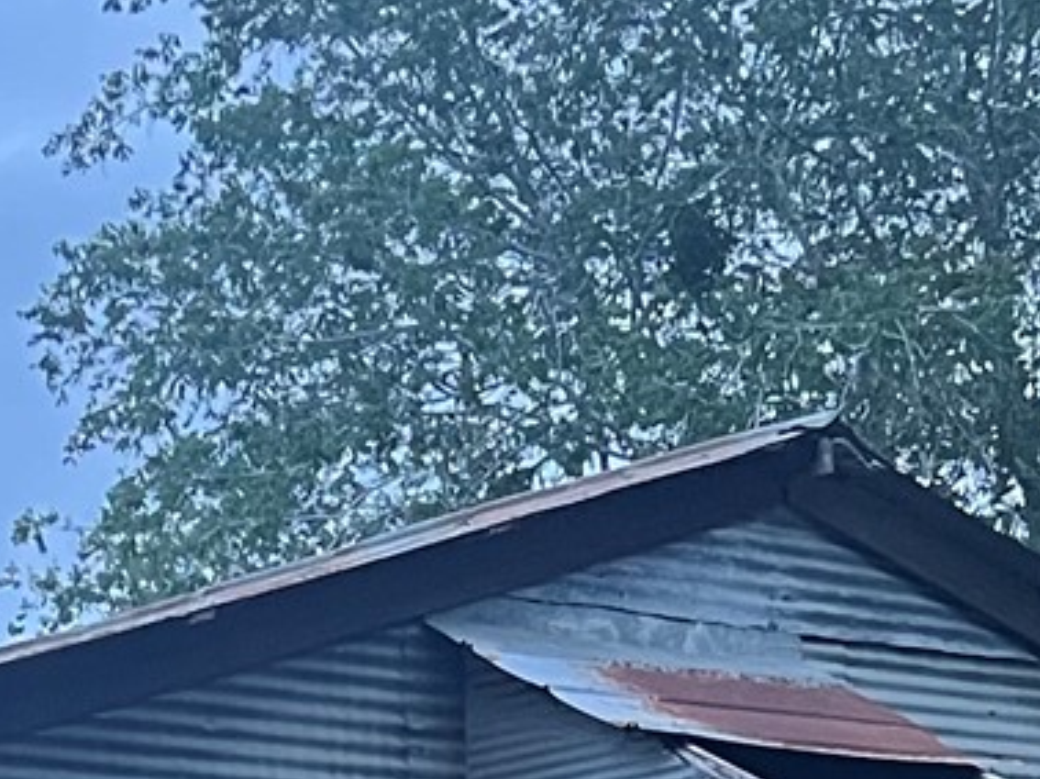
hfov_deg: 14.0
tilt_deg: -2.3
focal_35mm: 141
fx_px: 4234
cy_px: 1533
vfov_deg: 9.8
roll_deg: +1.7
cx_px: 413
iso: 320
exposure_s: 1/60
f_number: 1.5
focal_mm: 5.7
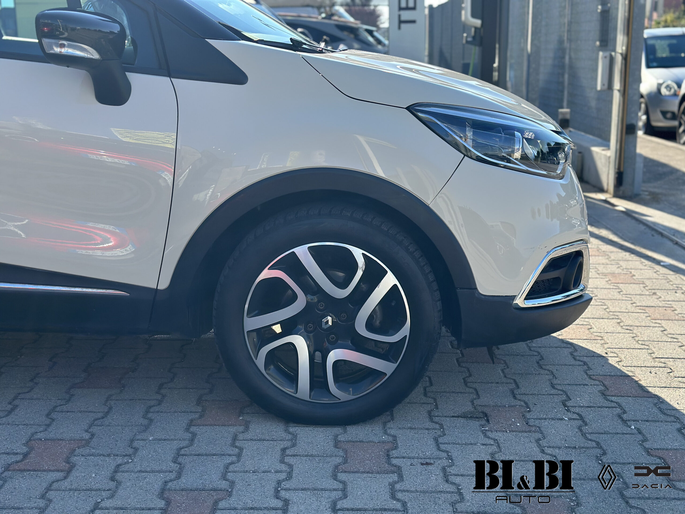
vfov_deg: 30.3
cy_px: 257
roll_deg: +1.2
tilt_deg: -13.4
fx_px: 950
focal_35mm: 48
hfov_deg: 39.7
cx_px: 342
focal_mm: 6.86
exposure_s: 1/2070
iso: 100
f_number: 1.78
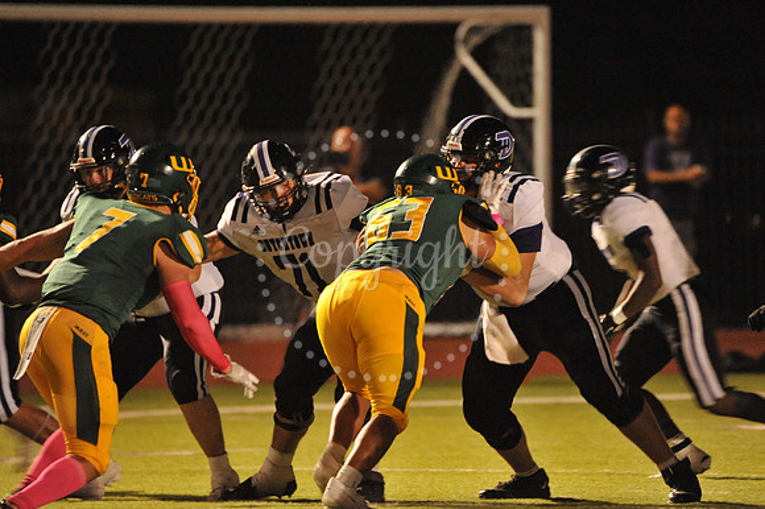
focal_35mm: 600
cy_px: 254
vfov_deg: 2.3
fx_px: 12742
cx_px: 382
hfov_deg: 3.4
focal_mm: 600
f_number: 6.3
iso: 6400
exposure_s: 1/160
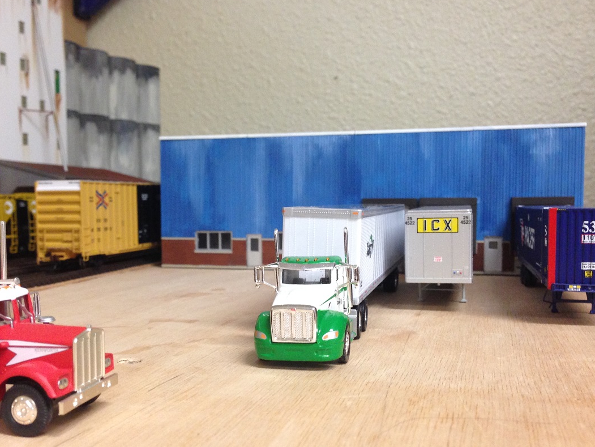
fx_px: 705
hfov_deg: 45.7
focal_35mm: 41
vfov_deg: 35.1
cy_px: 251
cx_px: 267
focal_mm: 4.12
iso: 200
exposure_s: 1/20
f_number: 2.4
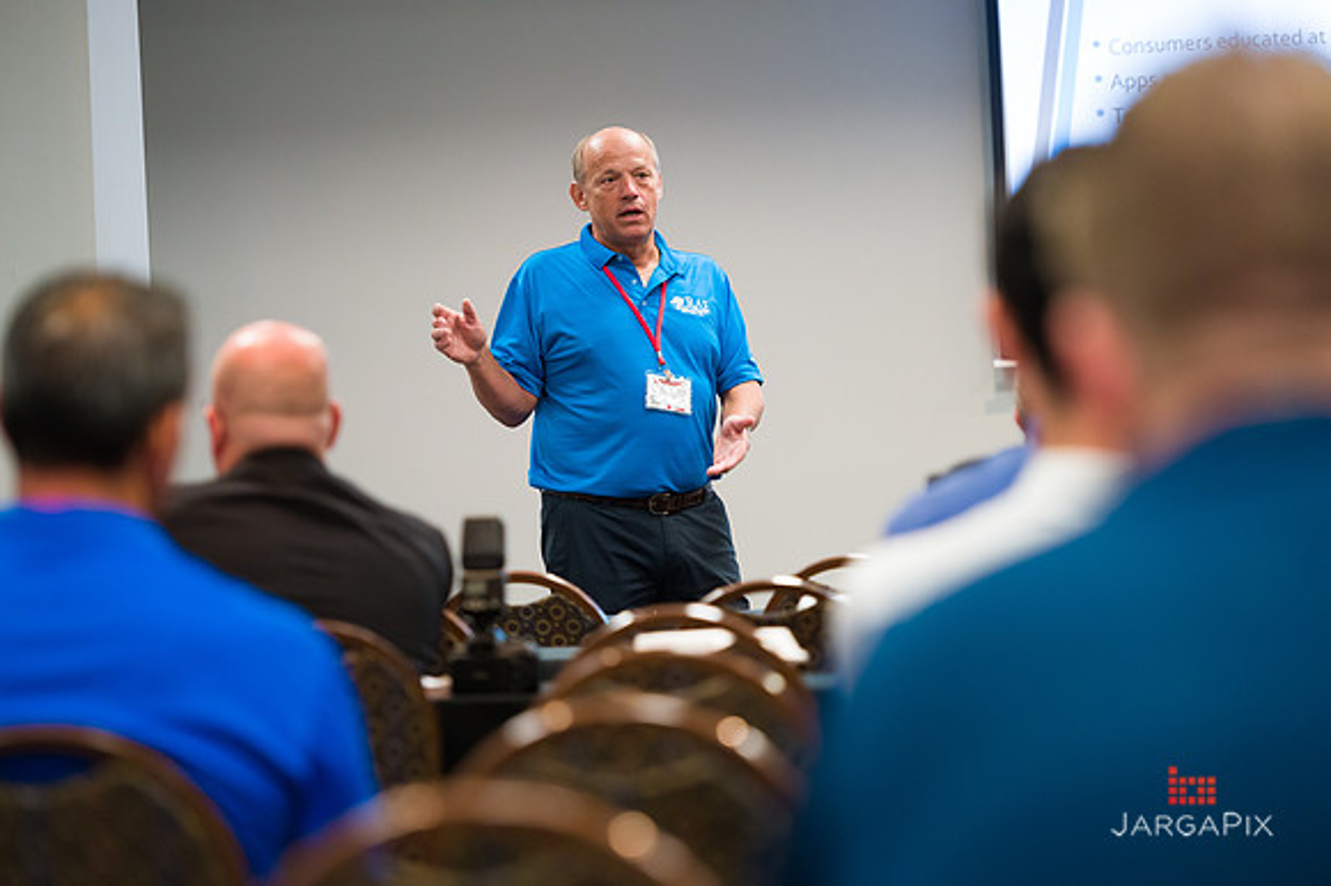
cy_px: 443
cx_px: 666
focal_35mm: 140
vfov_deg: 9.8
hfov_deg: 14.7
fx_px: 5173
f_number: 3.2
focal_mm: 140
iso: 3200
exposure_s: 1/125
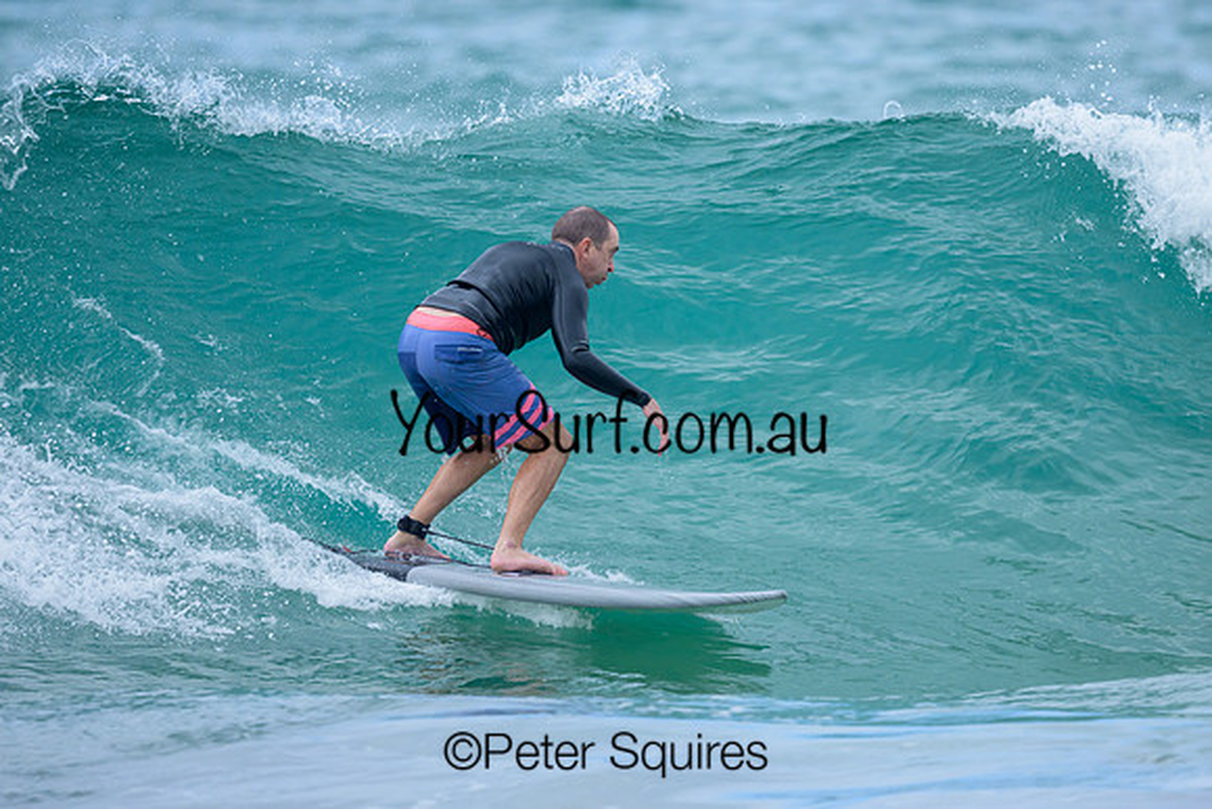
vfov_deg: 1.5
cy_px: 361
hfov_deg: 2.2
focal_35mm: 947
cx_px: 593
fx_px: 31895
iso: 900
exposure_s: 1/2000
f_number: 6.3
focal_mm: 800
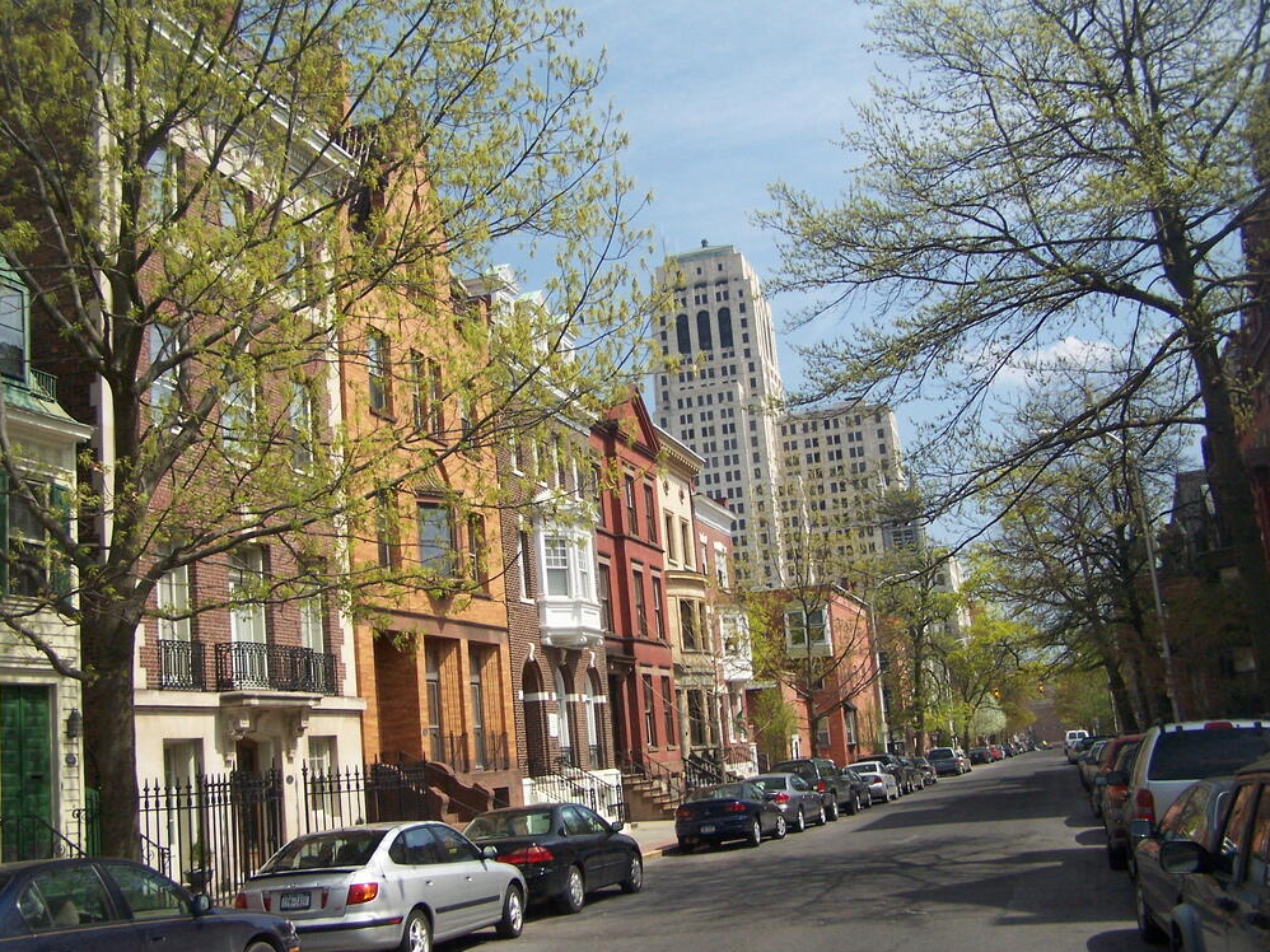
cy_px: 476
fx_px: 1430
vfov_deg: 36.8
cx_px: 629
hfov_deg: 47.9
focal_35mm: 39
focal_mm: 6.3
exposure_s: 1/800
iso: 200
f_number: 2.8
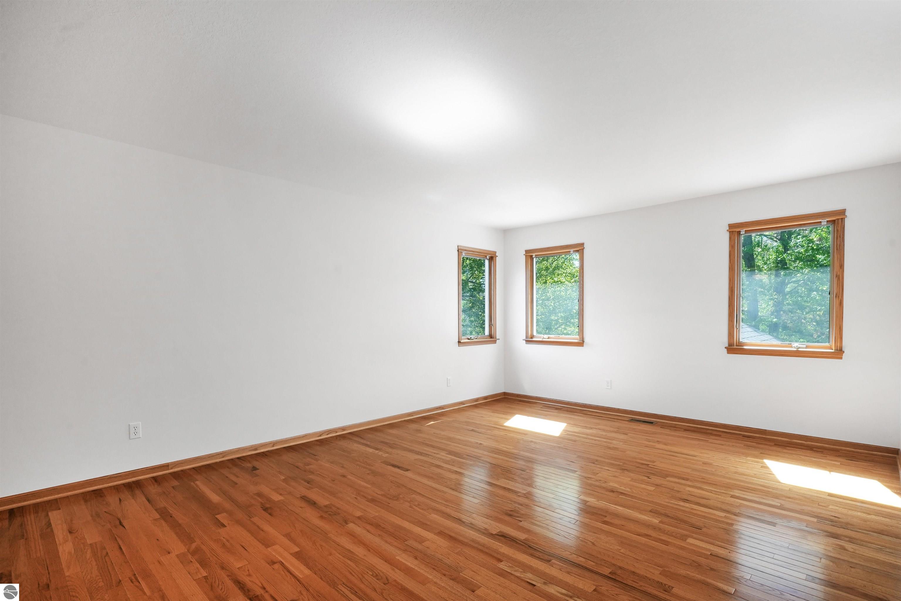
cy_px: 300
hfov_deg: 96.7
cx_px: 450
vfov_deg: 73.8
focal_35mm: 16
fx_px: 401
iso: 2000
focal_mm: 16
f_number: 10
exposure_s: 1/8
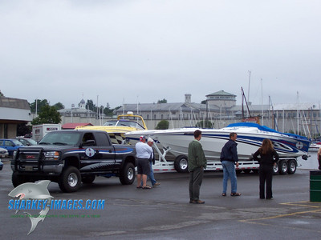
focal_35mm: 66
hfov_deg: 29.4
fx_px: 612
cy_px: 120
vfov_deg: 22.3
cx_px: 160
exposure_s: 1/250
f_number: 4
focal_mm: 10.8
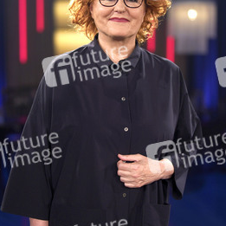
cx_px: 112
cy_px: 110
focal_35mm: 65
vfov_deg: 26.5
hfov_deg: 26.5
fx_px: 480
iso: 200
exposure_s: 1/200
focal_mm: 50
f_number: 1.4
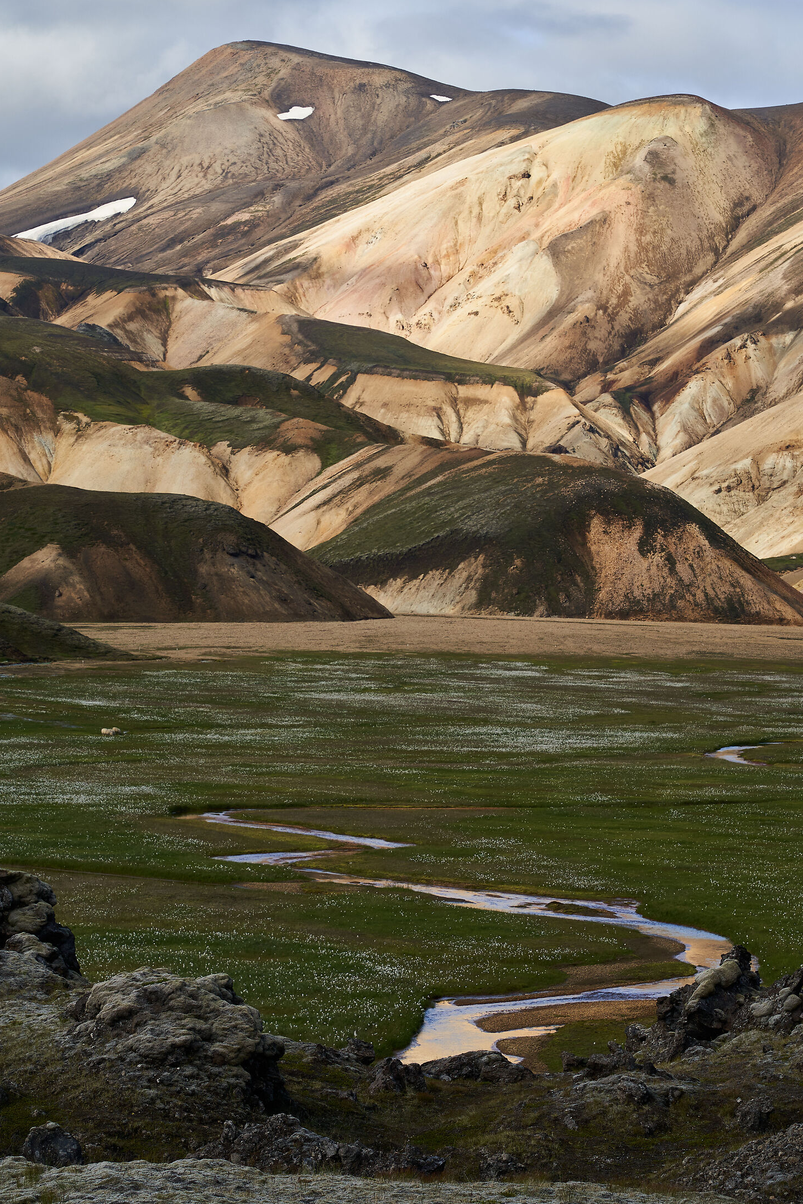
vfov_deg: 17.2
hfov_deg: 11.5
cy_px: 599
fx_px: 3981
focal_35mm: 119
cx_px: 396
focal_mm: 108
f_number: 11
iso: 200
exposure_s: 1/125
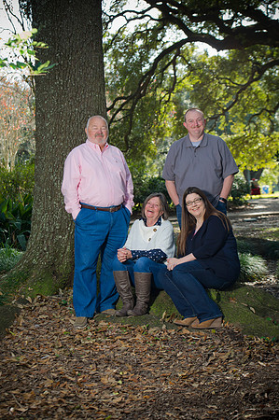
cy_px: 210
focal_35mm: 70
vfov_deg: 28.9
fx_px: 816
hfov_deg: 19.4
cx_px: 140
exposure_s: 1/100
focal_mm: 70
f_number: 4.5
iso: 160
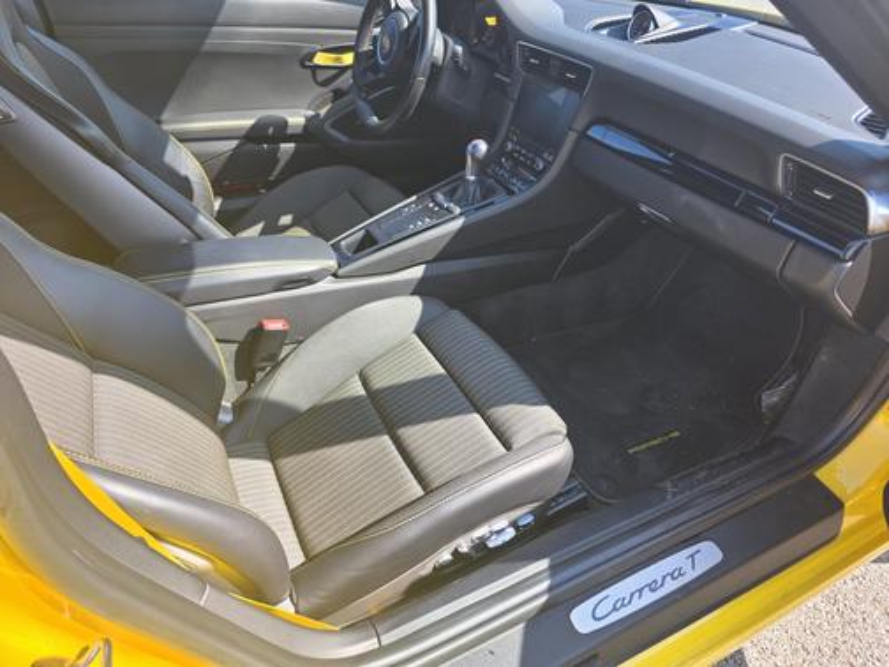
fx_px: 591
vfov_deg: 58.9
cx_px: 444
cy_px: 334
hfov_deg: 73.9
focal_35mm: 23
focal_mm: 6.3
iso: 32
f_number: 1.7
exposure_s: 1/359
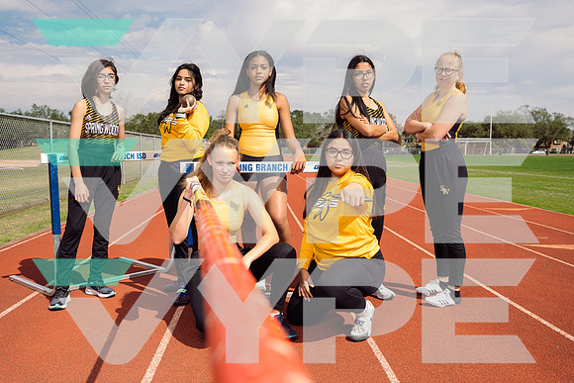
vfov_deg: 40.0
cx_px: 287
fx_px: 526
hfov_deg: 57.2
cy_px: 192
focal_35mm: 33
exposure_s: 1/250
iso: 80
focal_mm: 33
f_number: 7.1
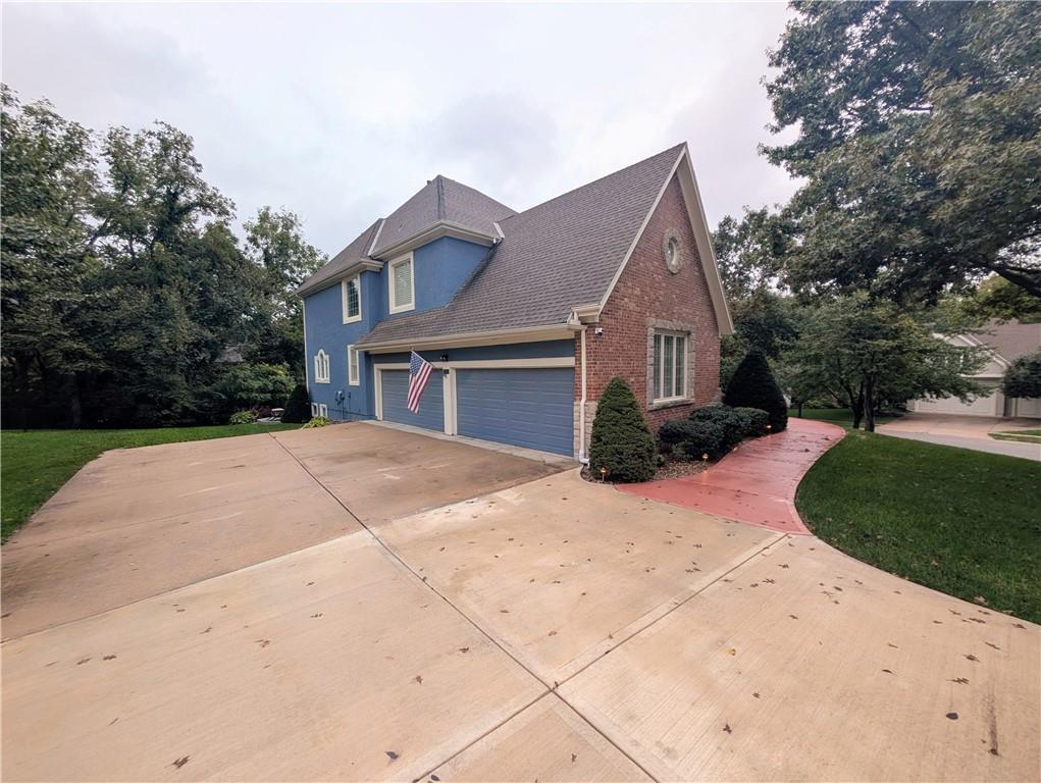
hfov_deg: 110.5
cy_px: 392
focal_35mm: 12
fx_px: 361
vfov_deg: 94.6
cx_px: 520
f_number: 1.7
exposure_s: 1/380
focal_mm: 2.02
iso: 54
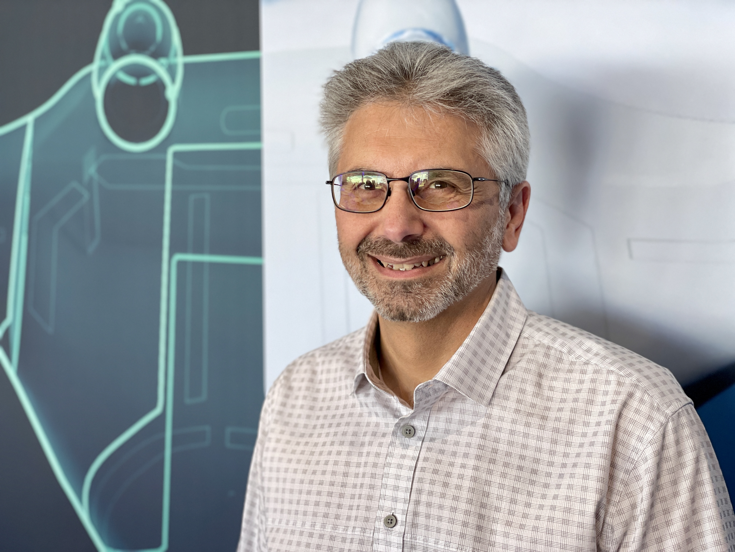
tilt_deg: -4.7
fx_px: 1104
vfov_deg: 28.0
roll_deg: +0.2
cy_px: 276
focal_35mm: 52
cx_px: 368
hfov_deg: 36.8
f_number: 2
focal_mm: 6
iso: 125
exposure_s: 1/100
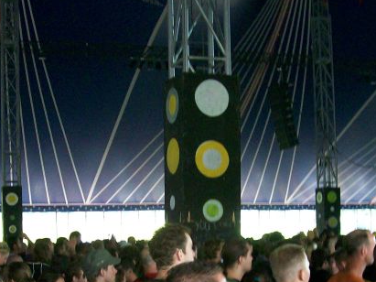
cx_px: 118
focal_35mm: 70
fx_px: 760
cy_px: 251
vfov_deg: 20.6
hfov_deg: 27.6
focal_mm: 6
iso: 160
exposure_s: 1/16
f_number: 2.7
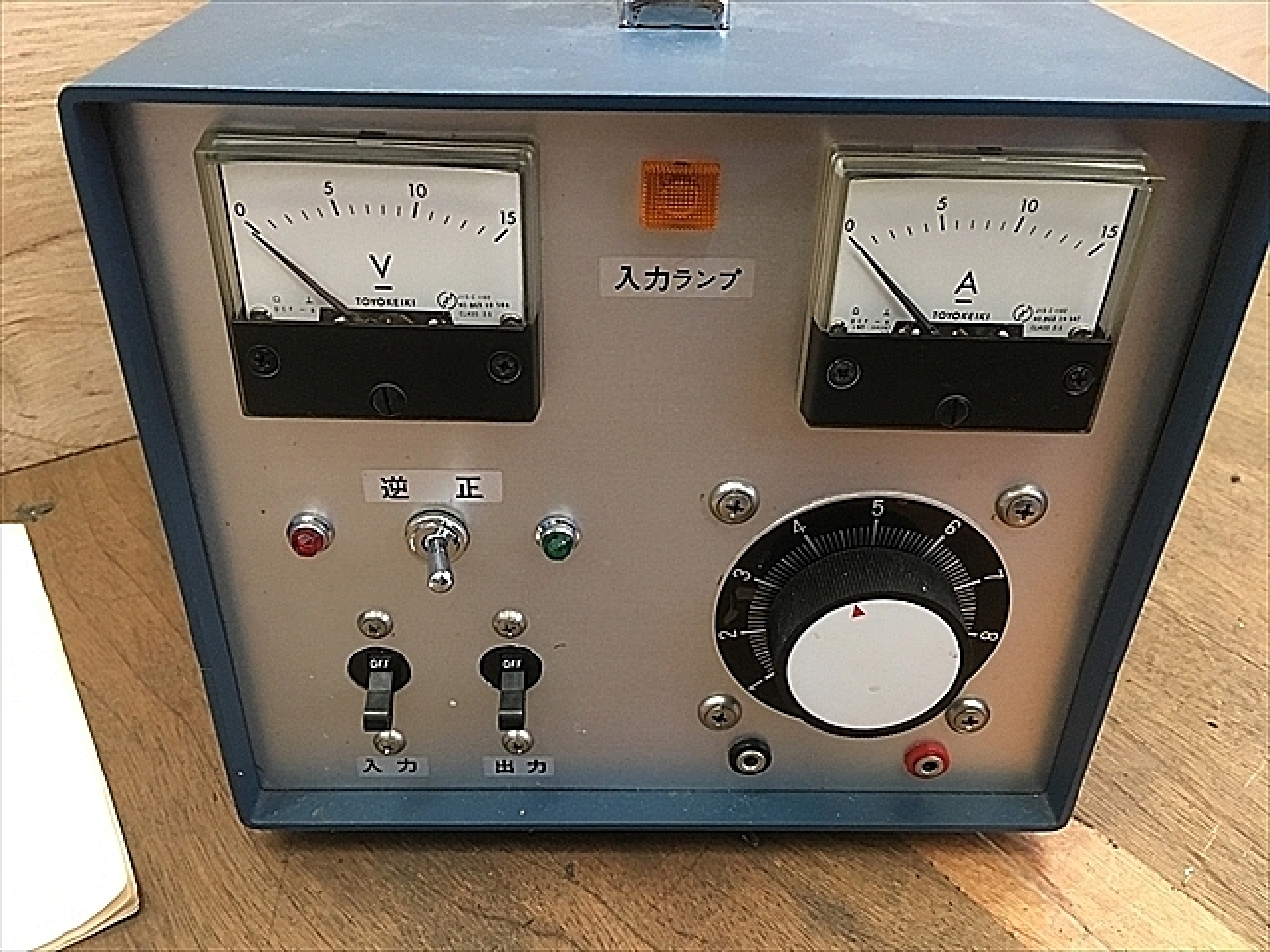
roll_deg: -1.2
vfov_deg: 48.2
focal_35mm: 29
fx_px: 1064
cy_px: 476
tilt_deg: -31.5
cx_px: 635
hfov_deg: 61.7
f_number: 2.2
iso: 200
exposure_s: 1/30
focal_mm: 4.15
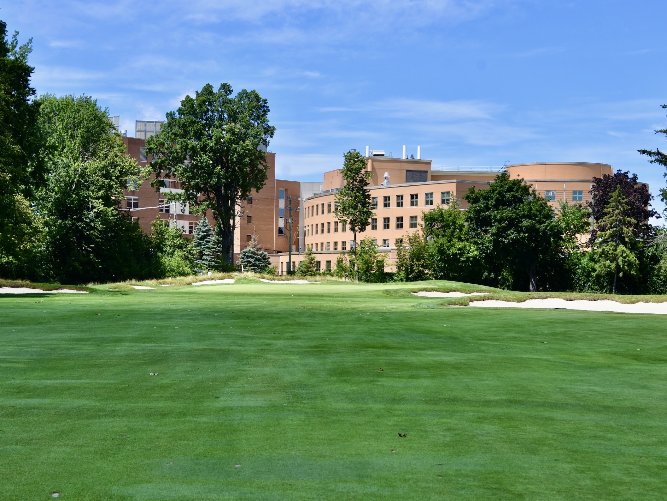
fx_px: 1387
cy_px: 249
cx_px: 302
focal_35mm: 72
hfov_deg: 27.0
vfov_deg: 20.4
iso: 220
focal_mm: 44
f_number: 8
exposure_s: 1/500
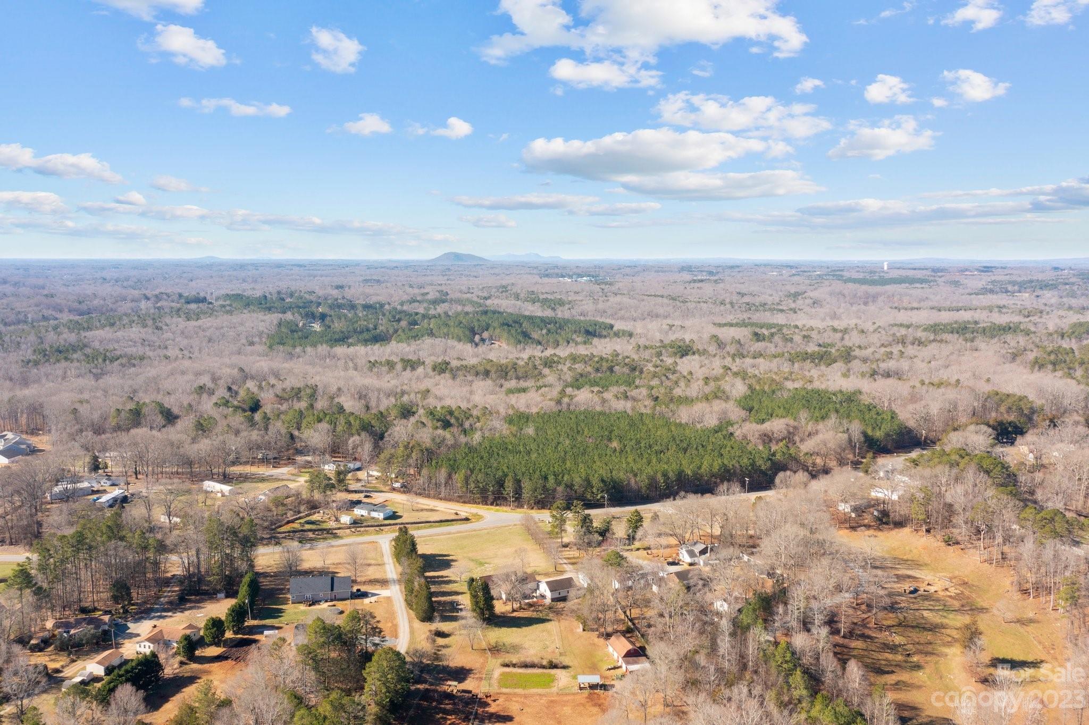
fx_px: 847
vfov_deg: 46.4
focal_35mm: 28
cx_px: 544
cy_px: 362
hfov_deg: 65.5
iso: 100
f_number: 5.6
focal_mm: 10.26
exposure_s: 1/400
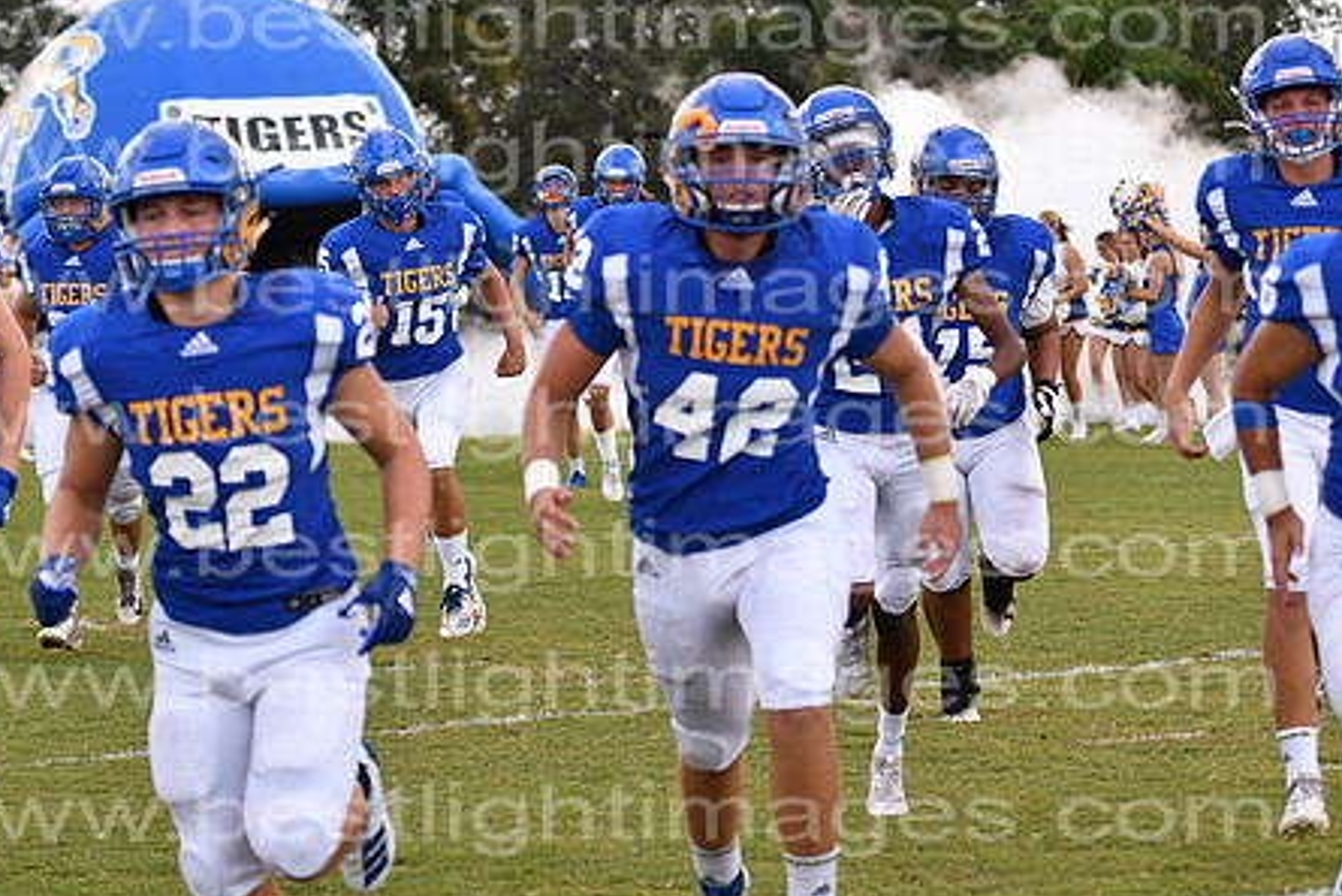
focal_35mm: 137
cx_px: 591
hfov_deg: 15.0
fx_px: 5108
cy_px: 357
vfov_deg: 10.0
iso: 800
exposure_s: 1/1000
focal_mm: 70
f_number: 3.2
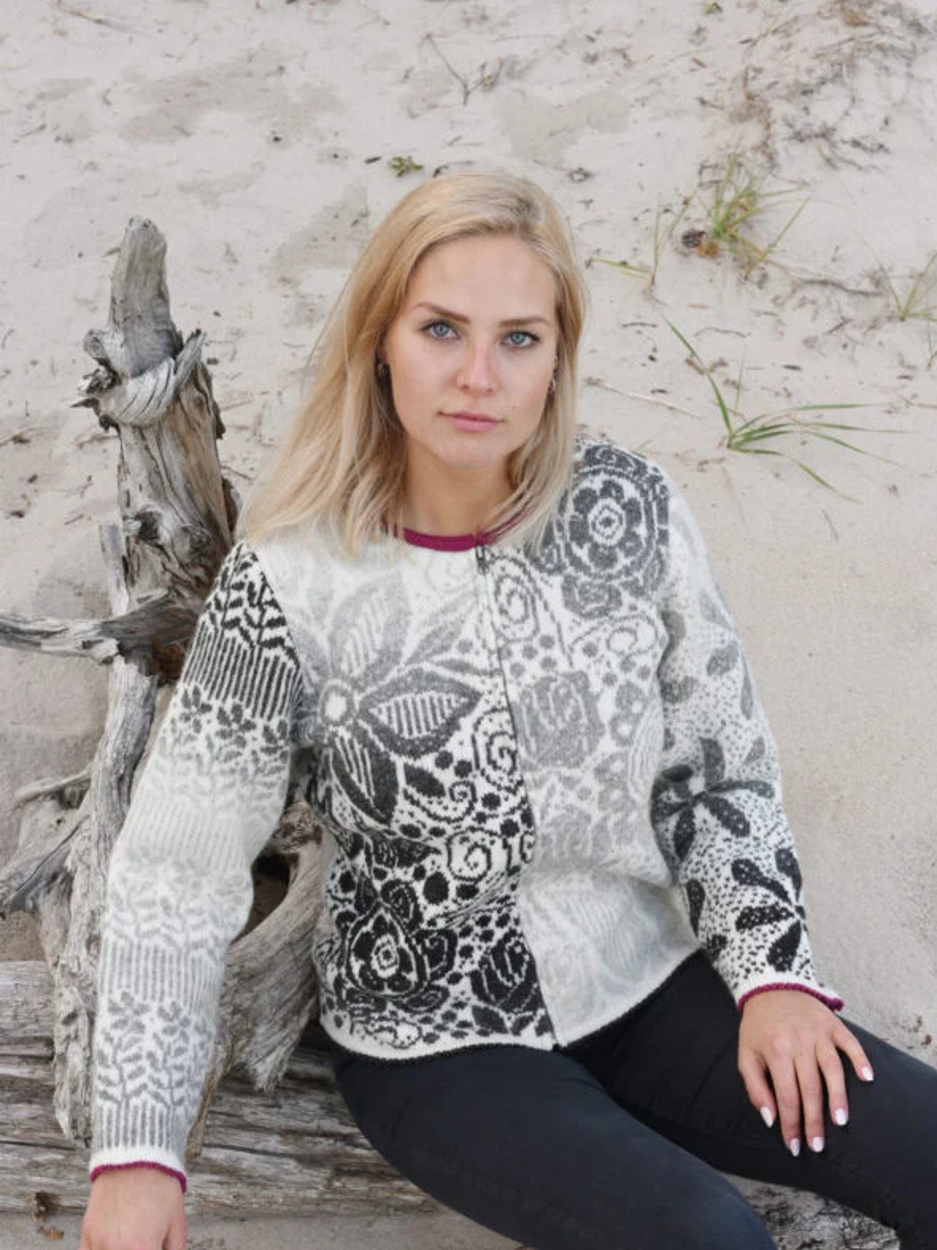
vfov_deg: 34.9
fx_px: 1986
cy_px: 678
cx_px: 464
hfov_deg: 26.6
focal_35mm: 55
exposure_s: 1/250
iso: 800
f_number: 8
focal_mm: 50
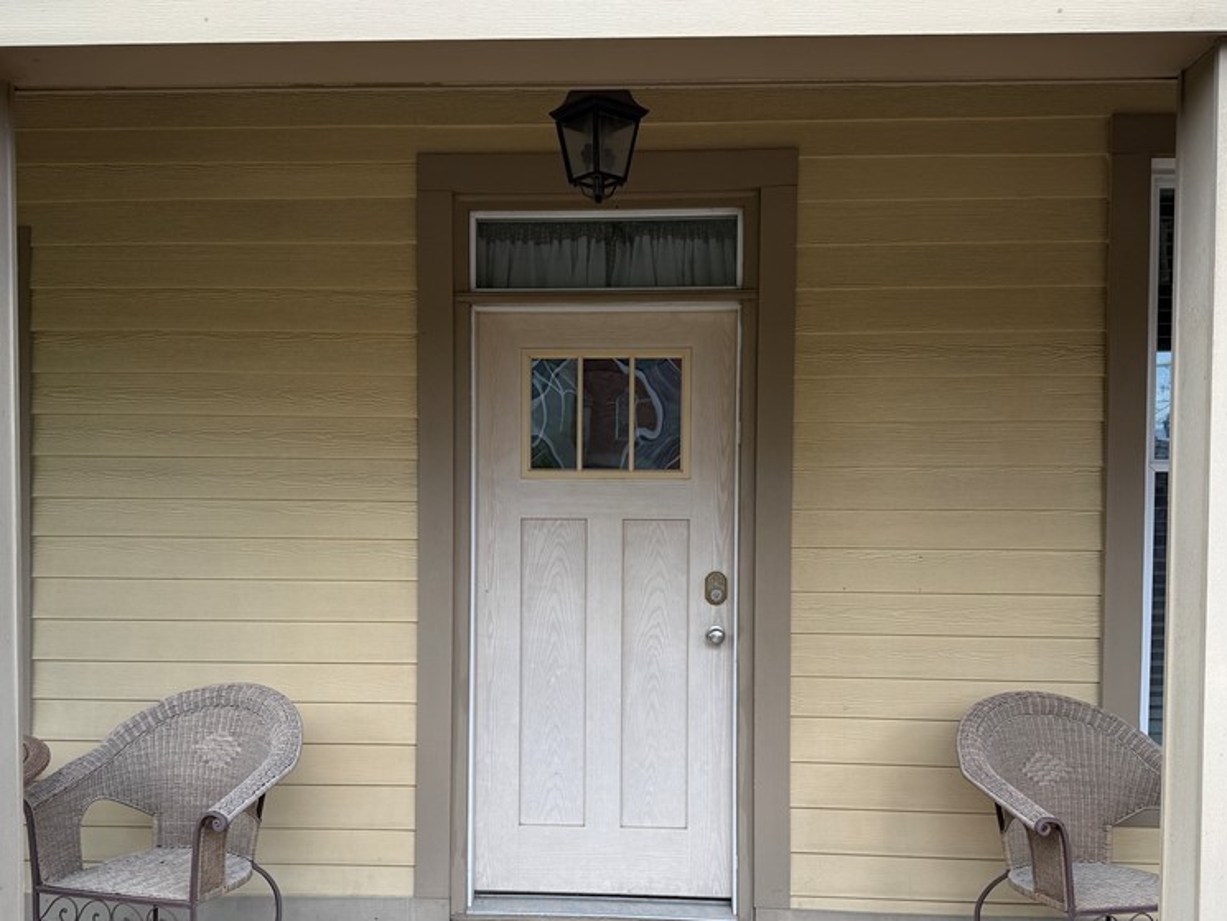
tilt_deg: -4.5
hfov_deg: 55.3
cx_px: 580
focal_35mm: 33
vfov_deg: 42.7
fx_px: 1170
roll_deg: -0.4
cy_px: 554
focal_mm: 6.76
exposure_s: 1/920
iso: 80
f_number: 1.78
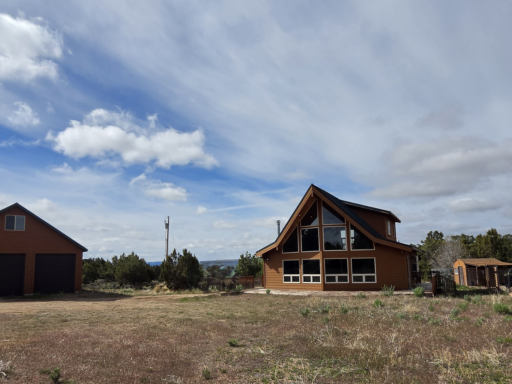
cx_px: 257
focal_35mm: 24
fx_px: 355
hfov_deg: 71.6
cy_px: 219
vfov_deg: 56.6
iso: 100
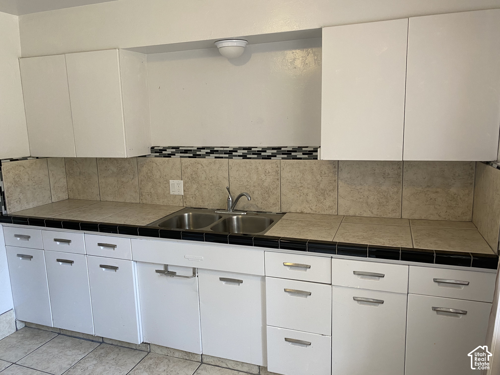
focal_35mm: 26
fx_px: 376
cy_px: 188
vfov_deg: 53.1
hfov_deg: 67.3
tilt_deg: -8.4
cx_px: 250
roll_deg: +1.5
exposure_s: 1/60
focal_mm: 4.25
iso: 100
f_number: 1.8
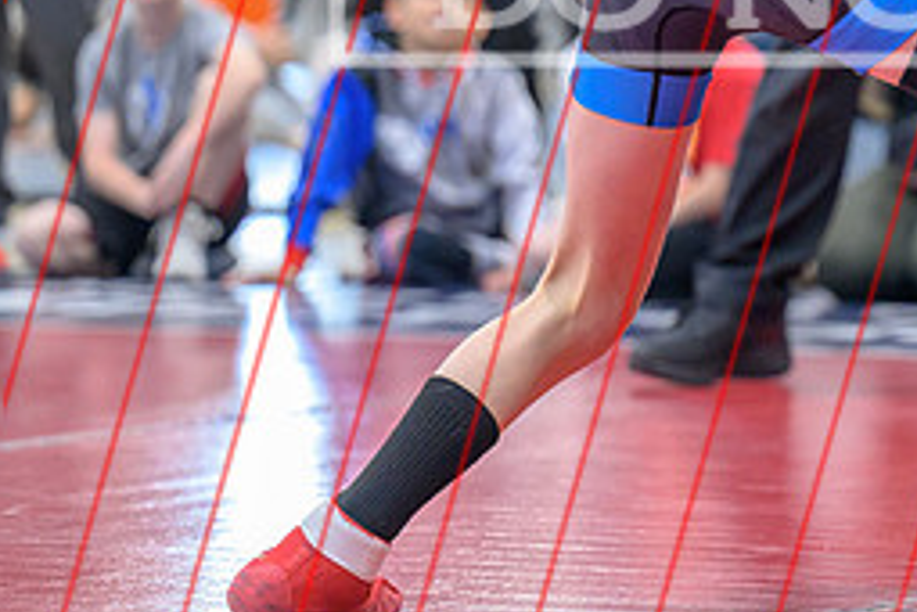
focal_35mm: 260
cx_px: 1171
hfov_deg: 7.8
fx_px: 6622
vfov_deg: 5.3
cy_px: 23
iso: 2200
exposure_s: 1/640
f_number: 2.8
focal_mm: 98
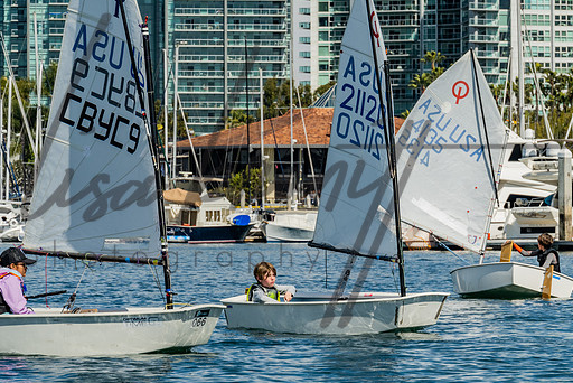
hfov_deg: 9.3
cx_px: 380
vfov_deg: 6.3
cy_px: 208
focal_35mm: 220
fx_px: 3503
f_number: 10
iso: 250
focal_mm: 145
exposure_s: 1/320
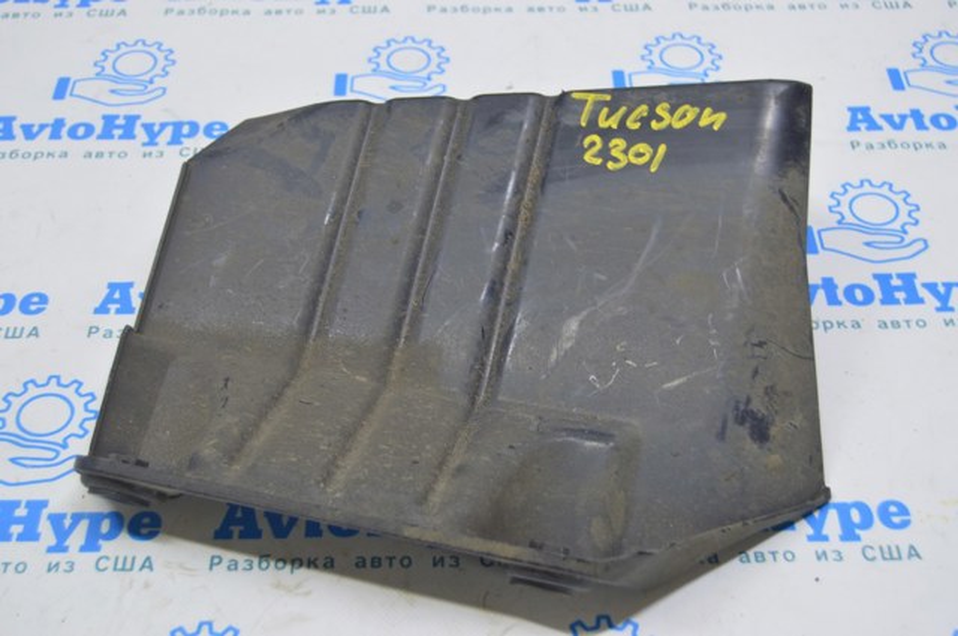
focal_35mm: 52
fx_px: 1395
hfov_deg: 37.9
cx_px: 479
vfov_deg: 25.7
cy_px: 318
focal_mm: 35
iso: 400
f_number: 5.6
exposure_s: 1/20
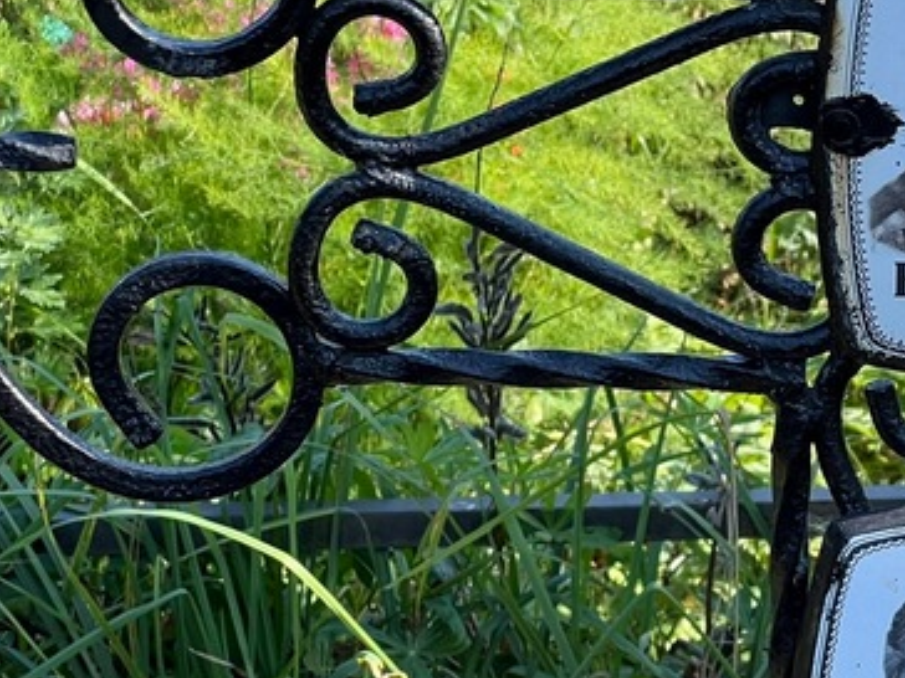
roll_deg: -1.2
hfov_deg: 11.5
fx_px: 4418
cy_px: 410
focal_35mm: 169
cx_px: 990
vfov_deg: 8.8
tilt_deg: -20.3
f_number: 2.8
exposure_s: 1/197
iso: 32
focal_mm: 9
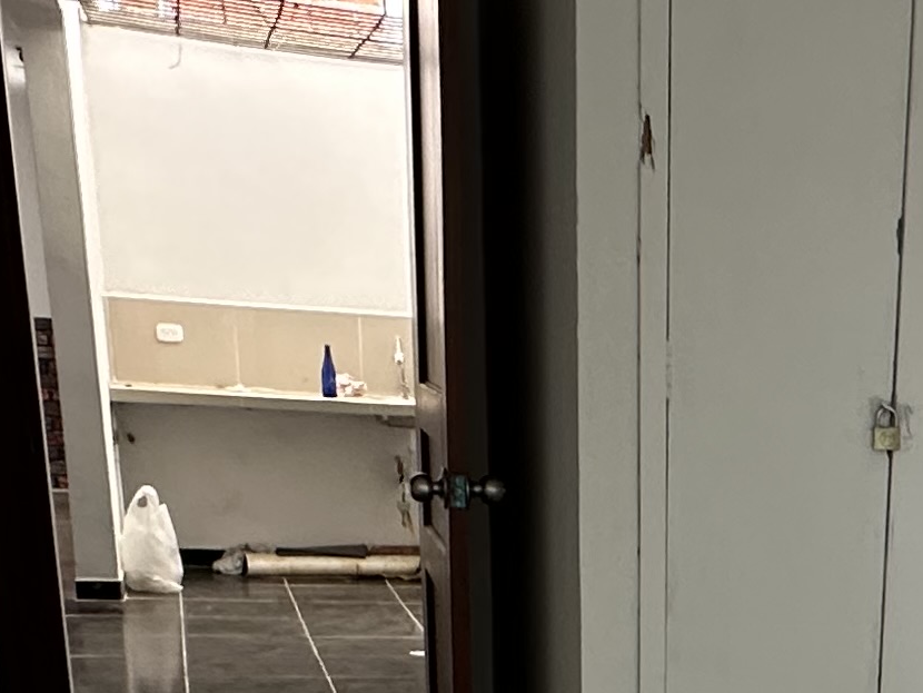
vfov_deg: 19.0
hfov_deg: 26.9
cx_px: 936
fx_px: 1814
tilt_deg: -20.4
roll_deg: -4.1
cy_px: 1032
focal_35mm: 68
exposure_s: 1/99
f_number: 2.2
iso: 160
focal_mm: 2.22
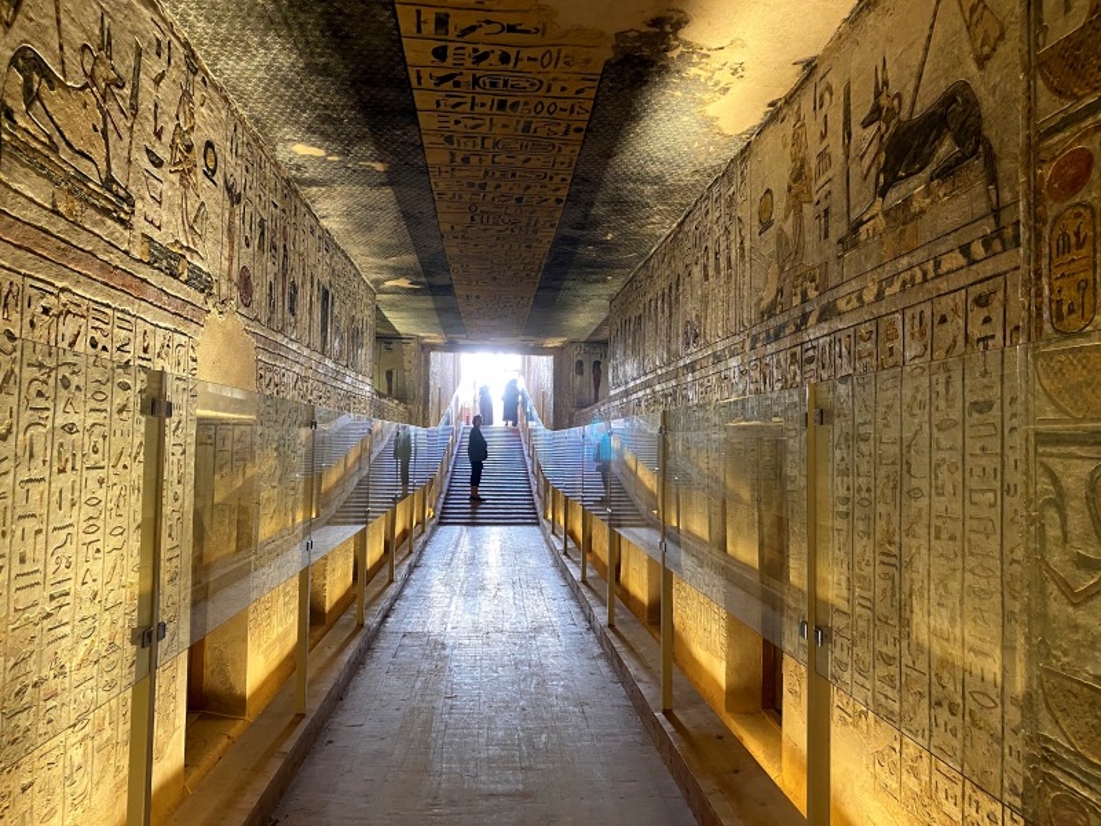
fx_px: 827
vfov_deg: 53.1
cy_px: 413
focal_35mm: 26
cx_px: 550
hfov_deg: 67.3
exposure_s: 1/41
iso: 320
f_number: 1.8
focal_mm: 4.25
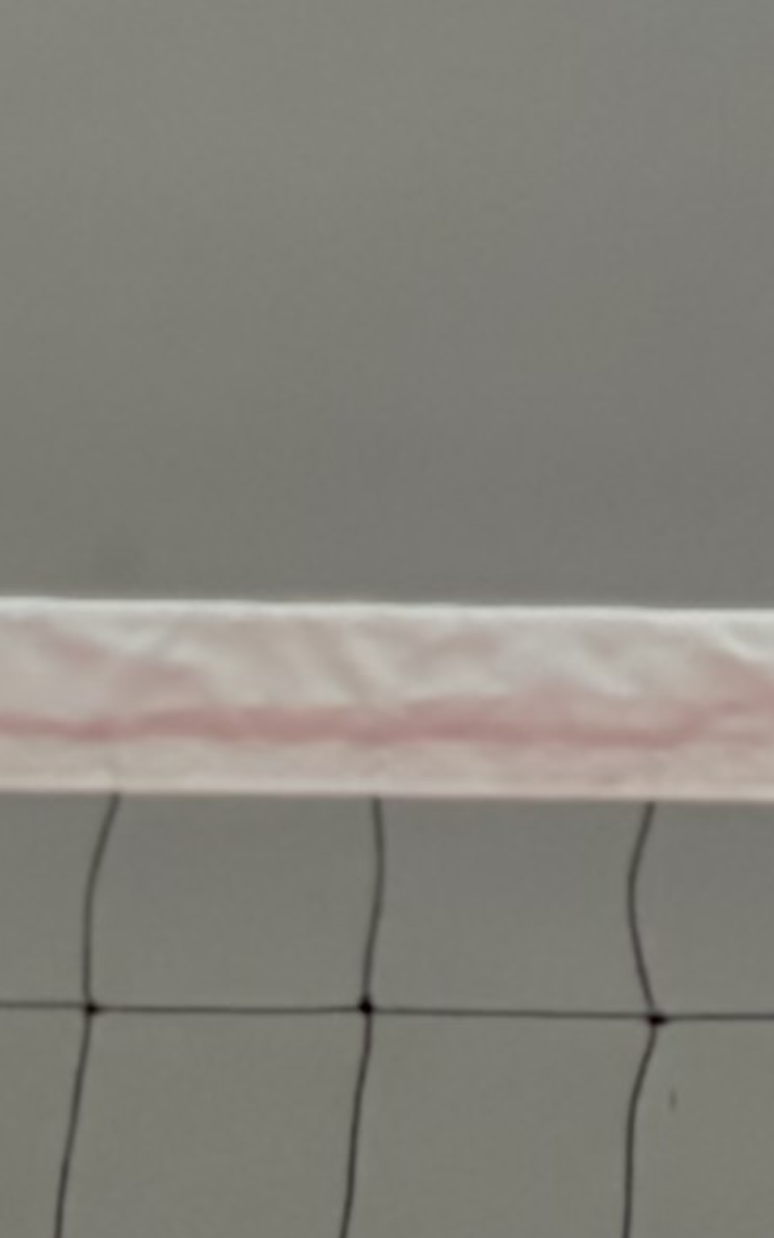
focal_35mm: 283
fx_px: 9546
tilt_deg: +3.0
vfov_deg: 7.4
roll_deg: +0.4
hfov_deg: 4.5
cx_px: -1220
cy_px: 625
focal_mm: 6
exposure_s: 1/33
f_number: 2
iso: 320
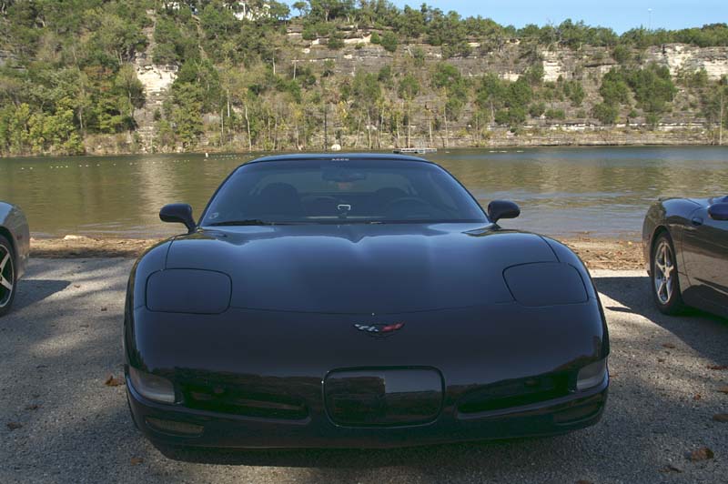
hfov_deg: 53.2
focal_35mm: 36
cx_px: 364
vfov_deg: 36.8
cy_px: 242
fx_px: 727
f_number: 8
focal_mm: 24
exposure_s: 1/250
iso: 100
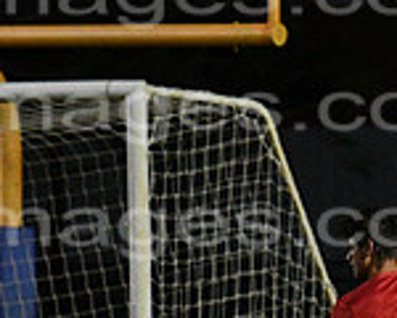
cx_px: -85
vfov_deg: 2.2
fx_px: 8342
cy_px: 401
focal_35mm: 710
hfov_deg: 2.7
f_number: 4
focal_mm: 130
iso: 6400
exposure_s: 1/1000
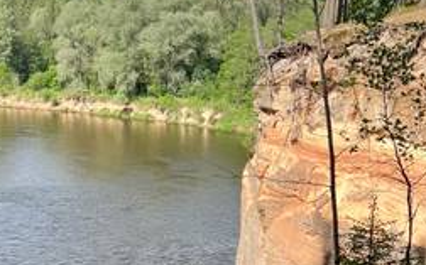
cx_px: 69
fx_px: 812
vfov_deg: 18.4
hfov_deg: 28.6
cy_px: 219
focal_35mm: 70
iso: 50
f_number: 1.5
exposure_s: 1/2841
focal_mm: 5.7
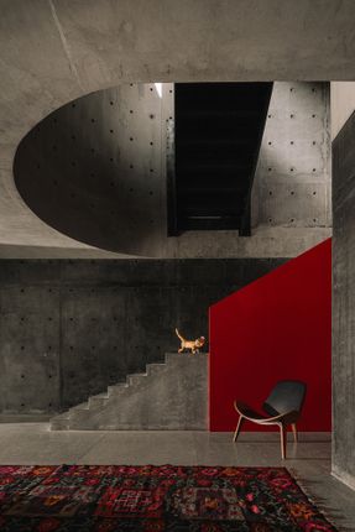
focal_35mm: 19
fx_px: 281
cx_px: 178
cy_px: 266
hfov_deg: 64.6
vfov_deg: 86.9
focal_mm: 19
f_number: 10
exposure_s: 1/15
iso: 400
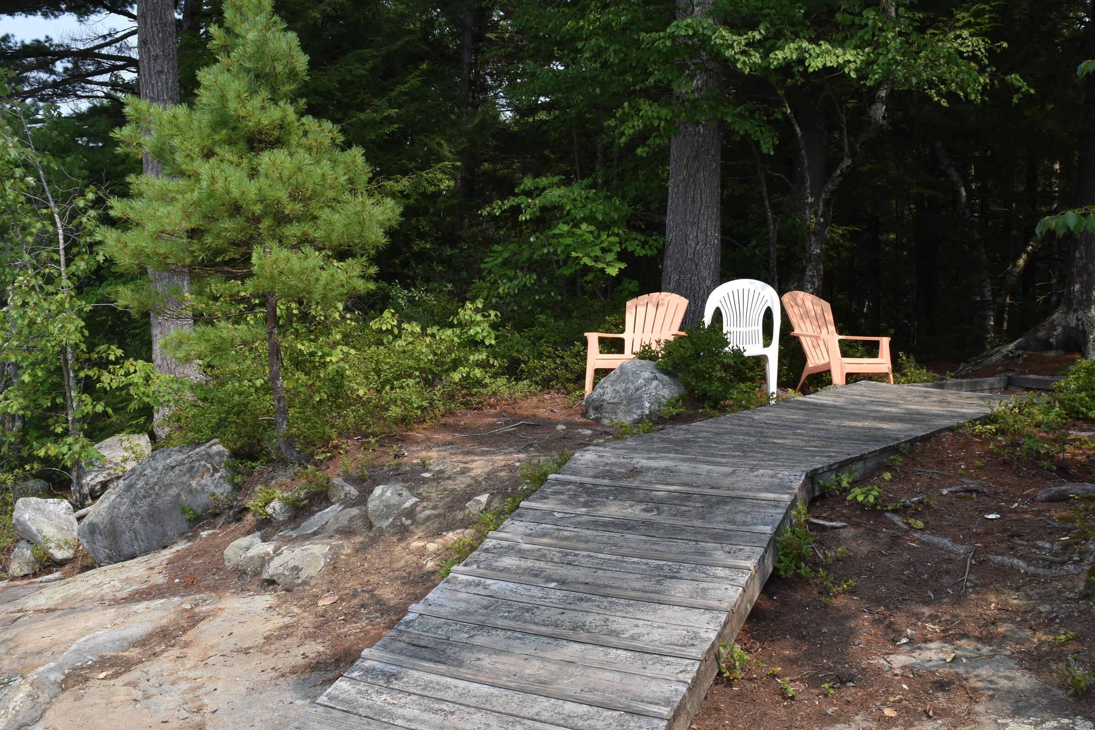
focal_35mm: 34
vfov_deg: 38.9
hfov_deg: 55.6
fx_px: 1034
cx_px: 616
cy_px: 384
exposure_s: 1/320
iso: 200
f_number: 9
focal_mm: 18
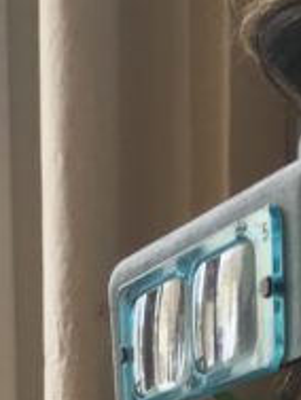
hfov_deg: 9.4
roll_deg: +1.0
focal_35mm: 157
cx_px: 47
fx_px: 1818
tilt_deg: -17.6
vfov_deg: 10.6
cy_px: 982
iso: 32
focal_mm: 4.15
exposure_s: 1/120
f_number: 2.2
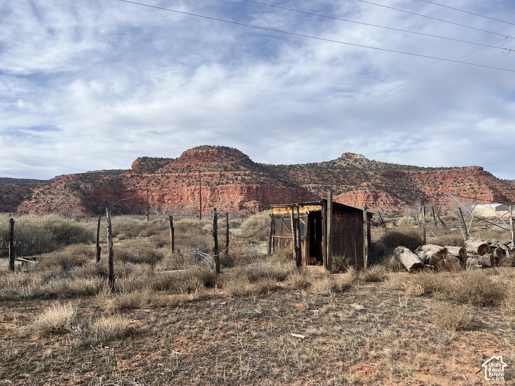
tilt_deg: +2.8
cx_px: 258
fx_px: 387
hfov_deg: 67.3
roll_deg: -0.1
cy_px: 193
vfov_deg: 53.1
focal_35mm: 26
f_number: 1.6
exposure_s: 1/4149
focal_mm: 5.1
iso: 50
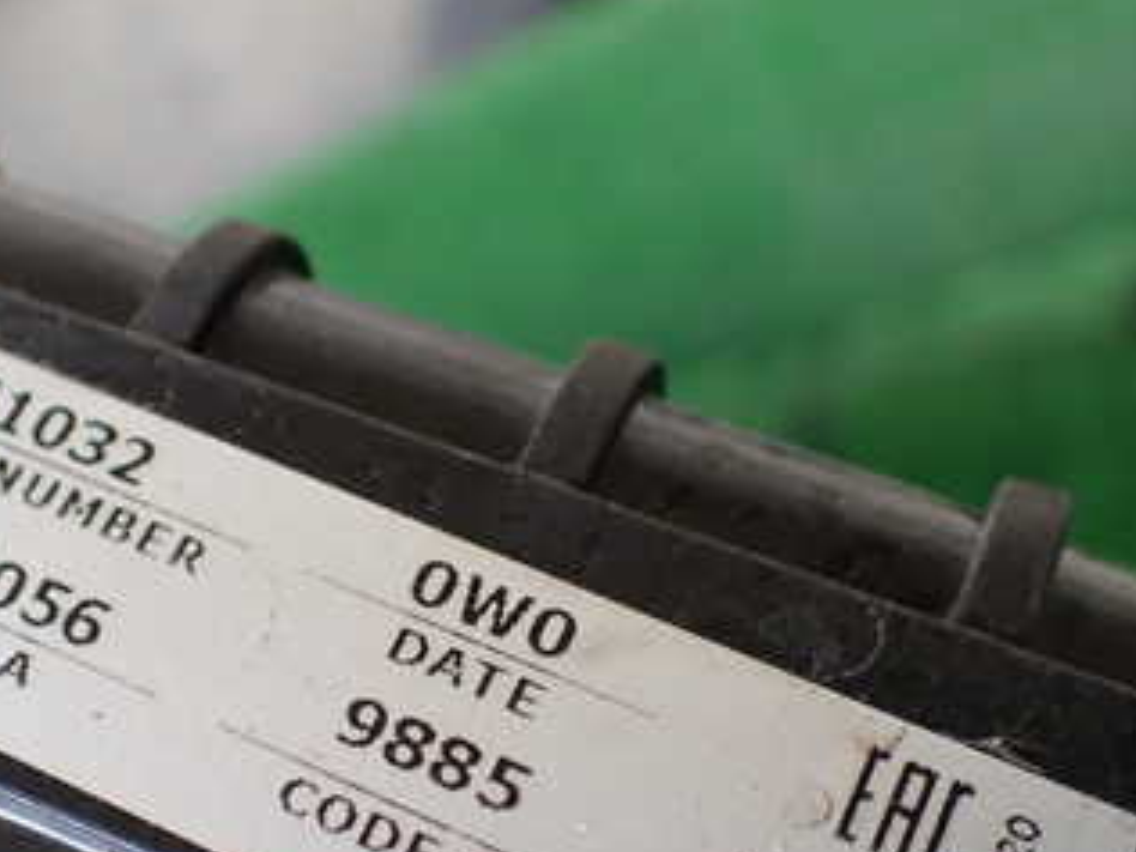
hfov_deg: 33.4
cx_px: 342
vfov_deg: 25.3
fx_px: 1871
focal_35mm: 57
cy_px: 651
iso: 160
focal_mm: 5.4
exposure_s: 1/125
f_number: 2.3
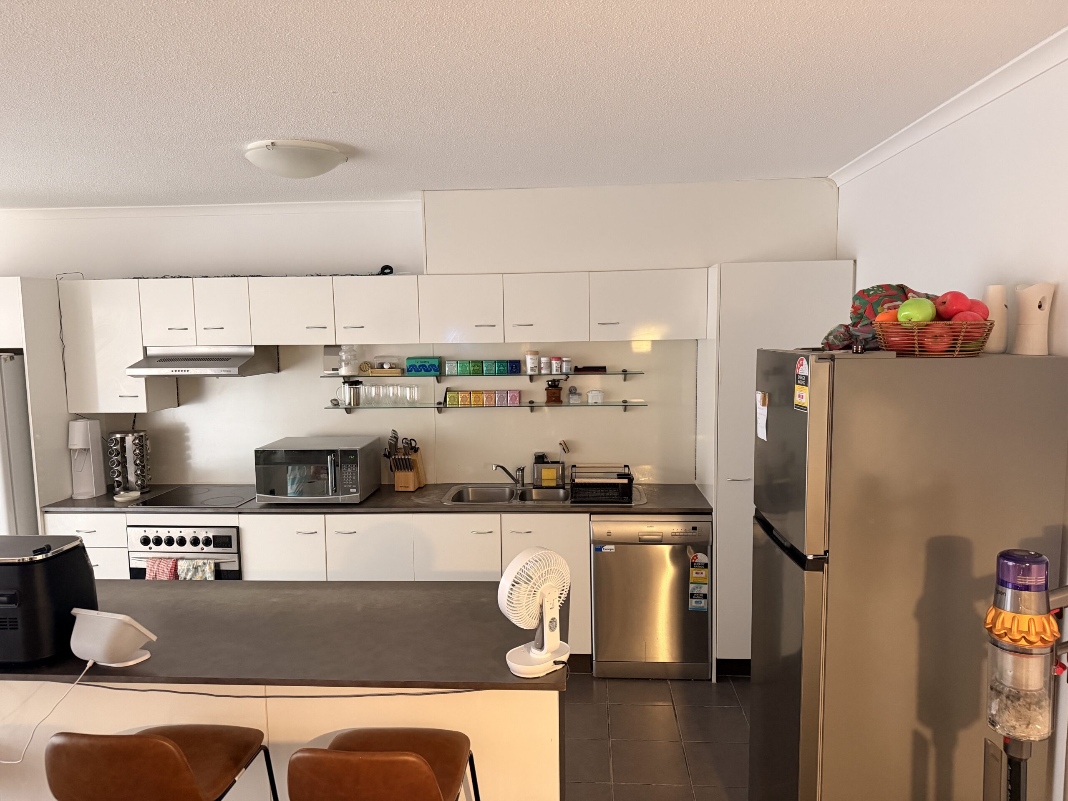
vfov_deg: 56.8
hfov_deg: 71.6
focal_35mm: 24
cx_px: 534
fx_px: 740
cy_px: 400
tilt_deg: -6.0
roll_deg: +0.8
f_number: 1.78
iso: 640
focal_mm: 6.76
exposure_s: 1/49
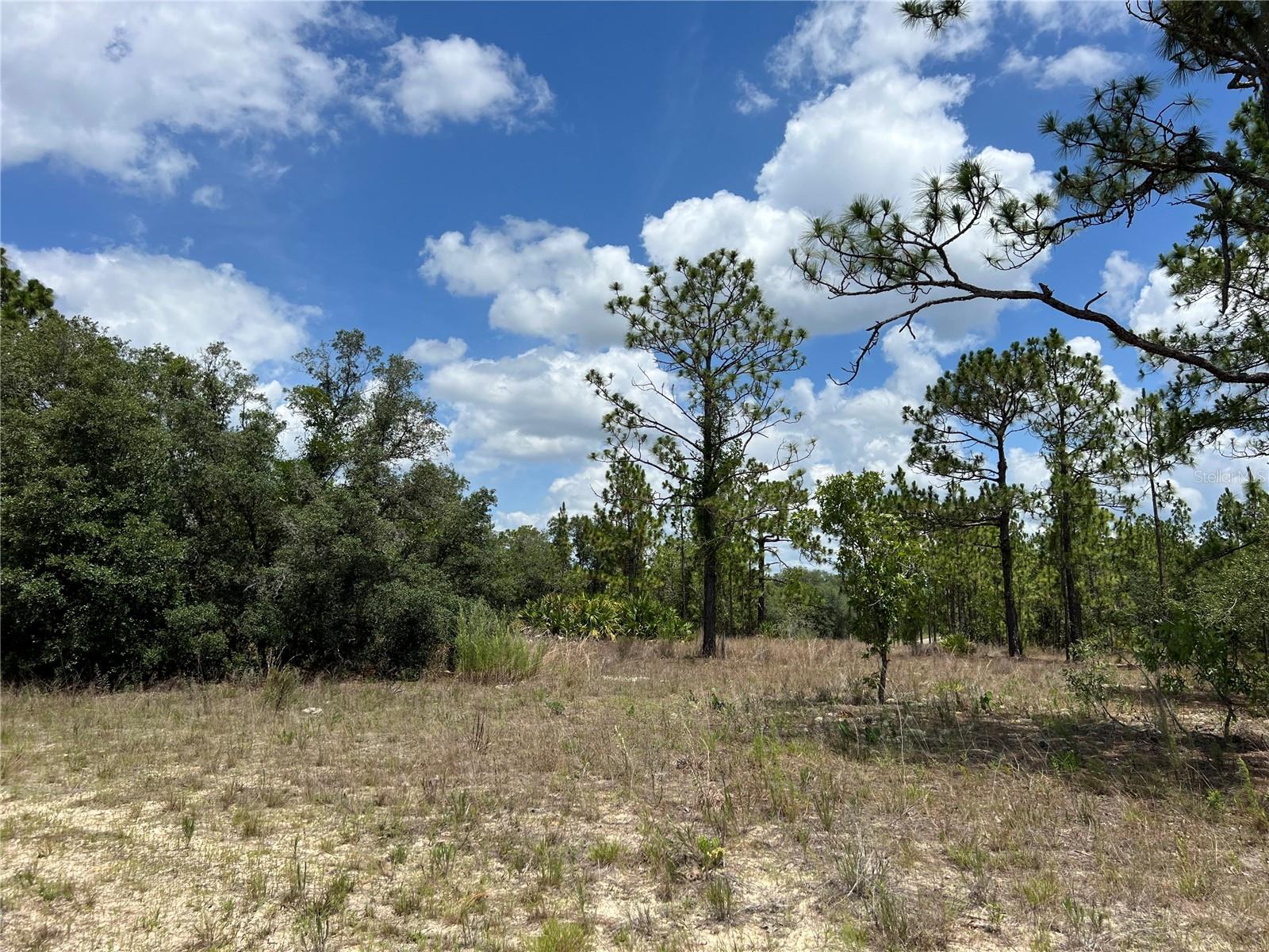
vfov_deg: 53.1
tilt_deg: +8.0
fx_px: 953
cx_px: 634
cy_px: 476
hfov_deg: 67.3
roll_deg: -0.4
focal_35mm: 26
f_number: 1.5
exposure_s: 1/6579
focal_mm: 5.7
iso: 50
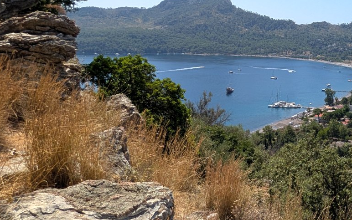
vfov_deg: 37.8
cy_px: 68
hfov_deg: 45.5
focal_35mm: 33
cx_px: 377
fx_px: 317
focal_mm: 2.02
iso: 46
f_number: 1.7
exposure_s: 1/2924
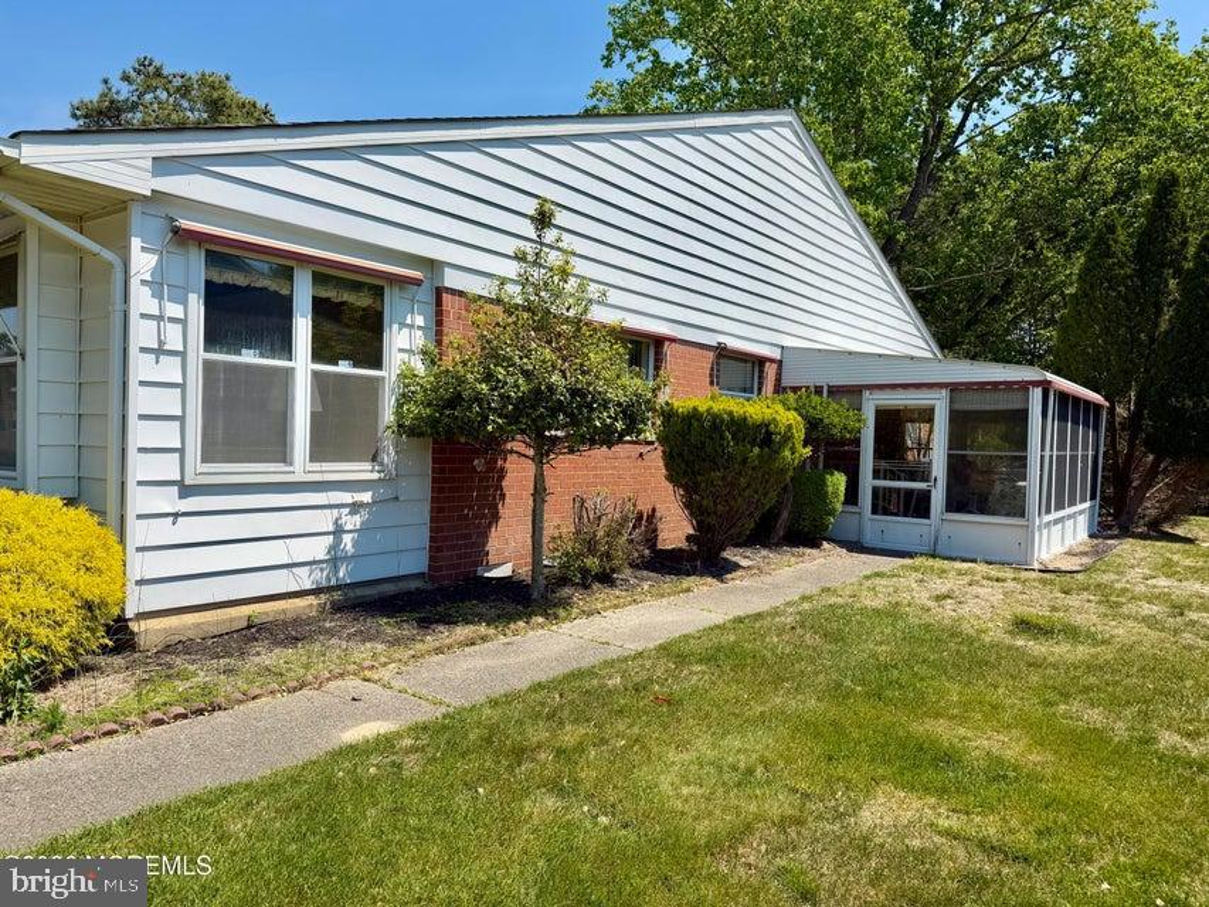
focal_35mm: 24
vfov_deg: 56.8
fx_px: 838
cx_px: 604
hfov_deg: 71.6
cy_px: 454
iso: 80
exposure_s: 1/5319
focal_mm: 6.76
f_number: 1.78
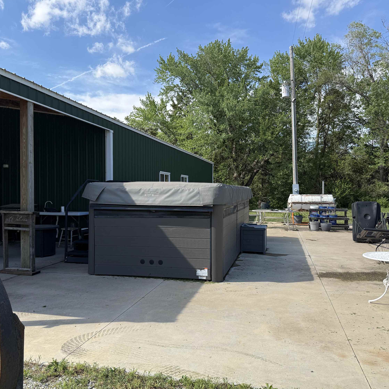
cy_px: 197
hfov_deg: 55.6
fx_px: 369
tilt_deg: -0.9
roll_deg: -0.6
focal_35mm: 29
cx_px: 192
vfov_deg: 55.6
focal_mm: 6.76
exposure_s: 1/2525
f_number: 1.78
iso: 80
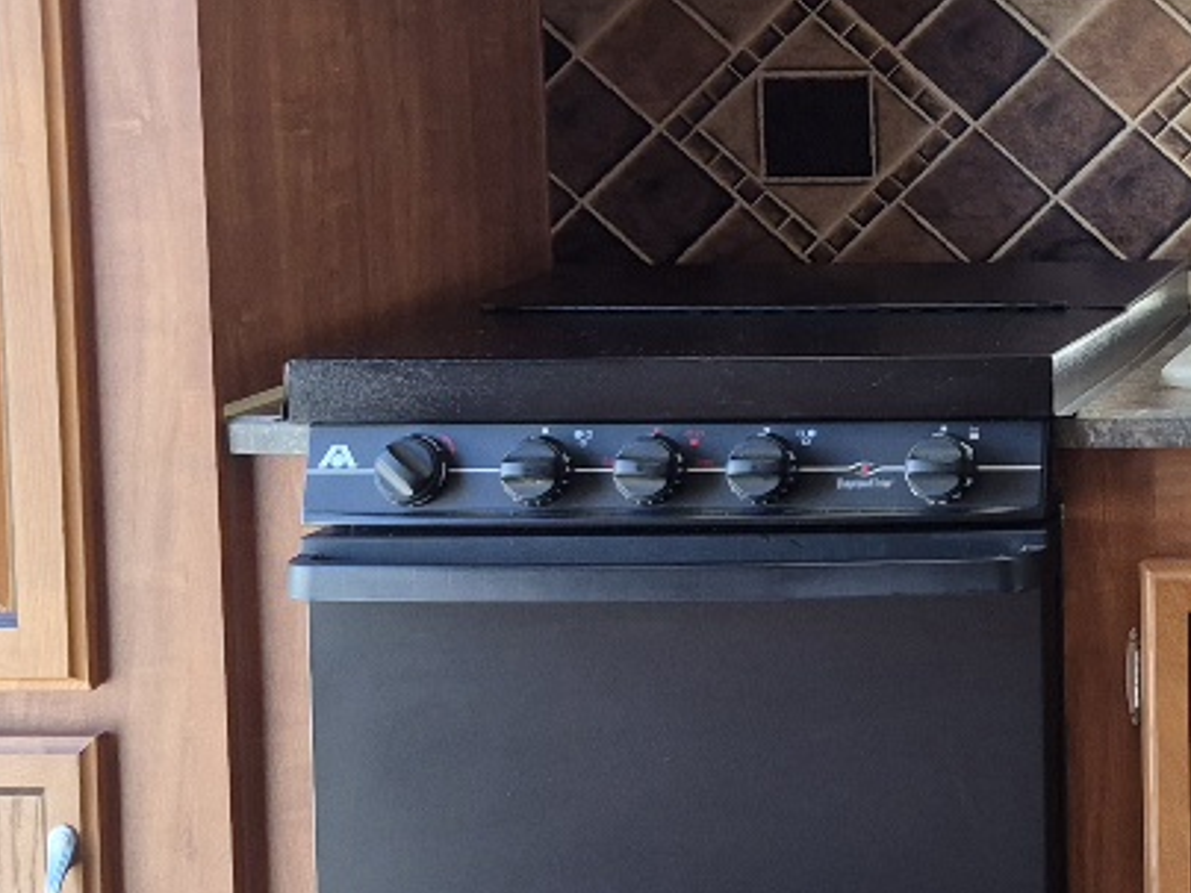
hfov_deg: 19.5
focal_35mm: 91
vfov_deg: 16.0
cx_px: 1636
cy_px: 88
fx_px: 3131
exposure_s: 1/182
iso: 125
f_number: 1.8
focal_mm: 5.4
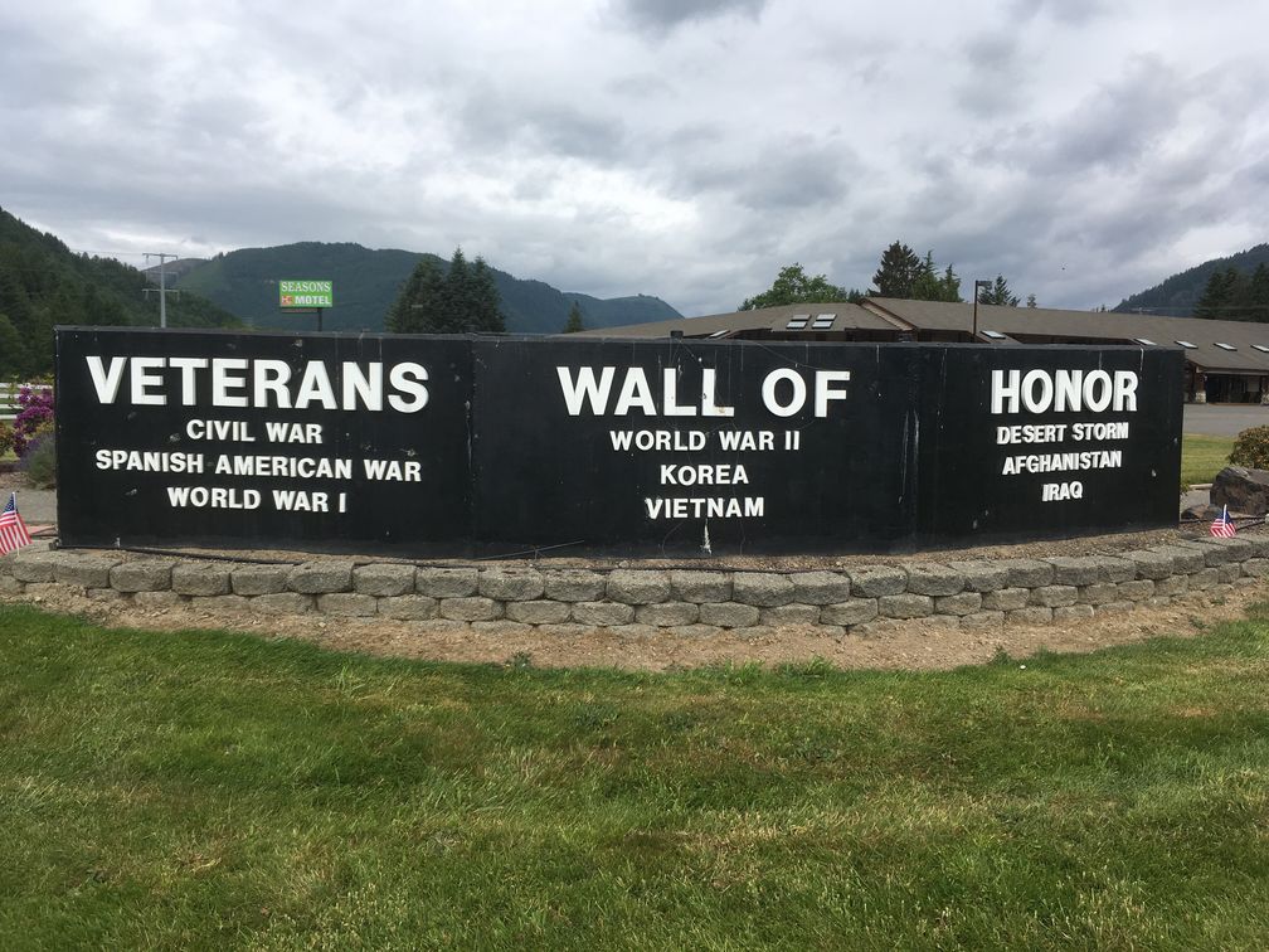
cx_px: 634
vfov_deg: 48.2
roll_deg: -0.8
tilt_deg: -4.4
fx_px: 1063
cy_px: 476
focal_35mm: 29
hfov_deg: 61.7
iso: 25
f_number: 2.2
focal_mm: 4.15
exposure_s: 1/1832
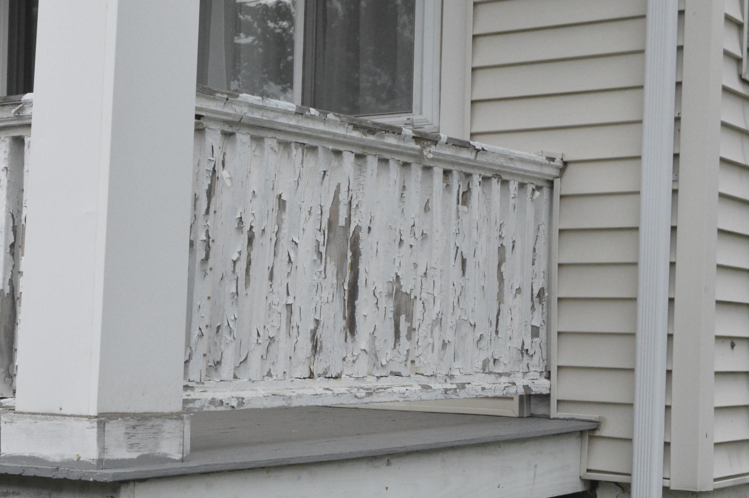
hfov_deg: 29.2
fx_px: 1429
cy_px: 364
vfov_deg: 19.6
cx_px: 256
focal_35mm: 69
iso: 3200
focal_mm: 31
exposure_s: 1/4000
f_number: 8
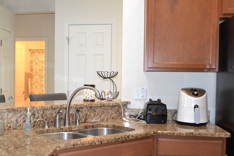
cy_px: 88
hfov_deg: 43.6
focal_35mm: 44
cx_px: 70
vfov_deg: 30.5
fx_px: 286
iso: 1100
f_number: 3.5
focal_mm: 18
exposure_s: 1/60
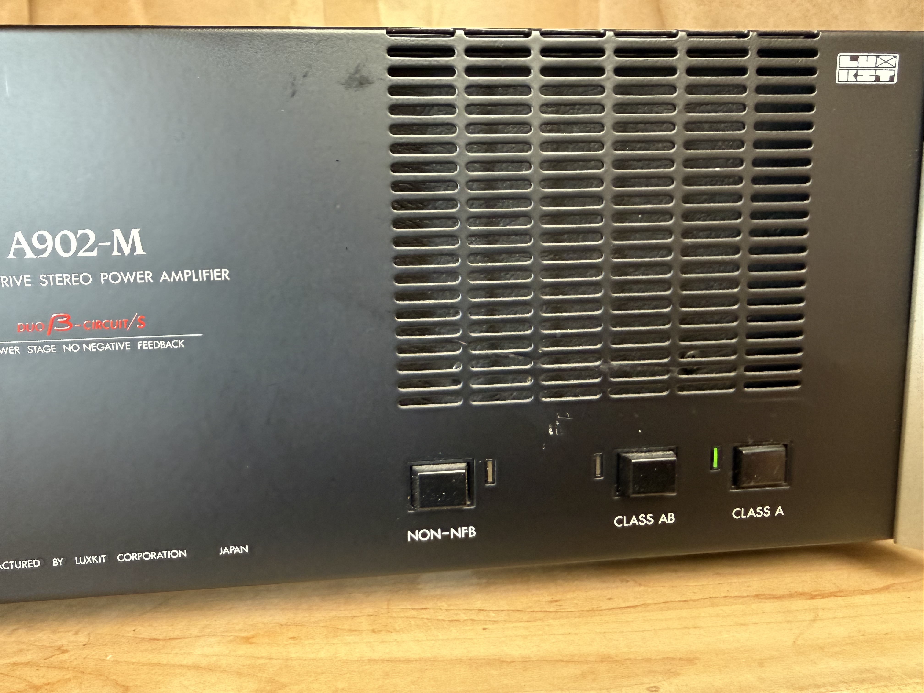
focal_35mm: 24
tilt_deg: -7.7
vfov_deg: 56.8
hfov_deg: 71.6
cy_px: 346
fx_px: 641
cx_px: 462
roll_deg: +1.2
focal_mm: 2.22
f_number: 2.2
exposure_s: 1/60
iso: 640
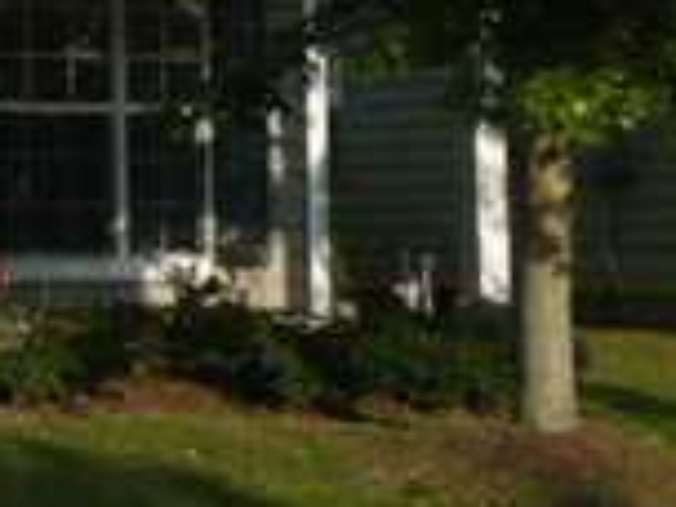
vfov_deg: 9.9
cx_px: -623
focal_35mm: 147
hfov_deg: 12.1
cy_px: -156
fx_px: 2871
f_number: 8
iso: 100
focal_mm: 5.8
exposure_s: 1/200
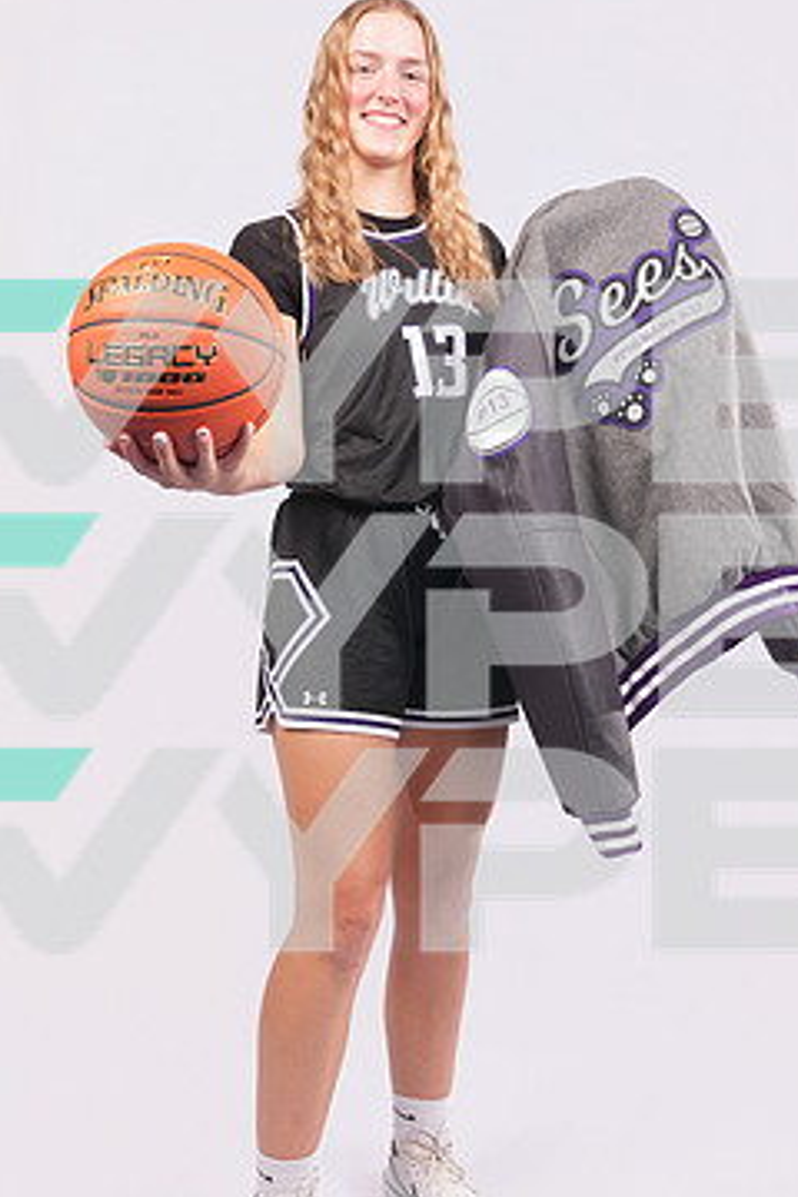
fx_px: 1330
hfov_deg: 33.4
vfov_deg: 48.5
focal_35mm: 40
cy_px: 618
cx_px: 389
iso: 160
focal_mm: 32
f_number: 7.1
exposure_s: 1/200
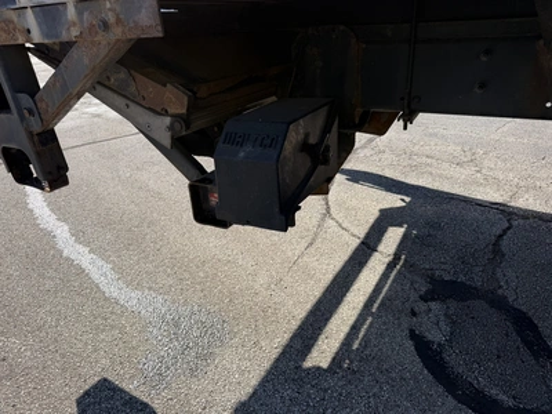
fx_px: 383
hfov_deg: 71.6
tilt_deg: -25.1
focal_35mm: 24
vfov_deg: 56.8
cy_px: 207
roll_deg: +2.7
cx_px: 276
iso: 80
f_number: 1.78
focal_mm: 6.76
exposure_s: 1/3021
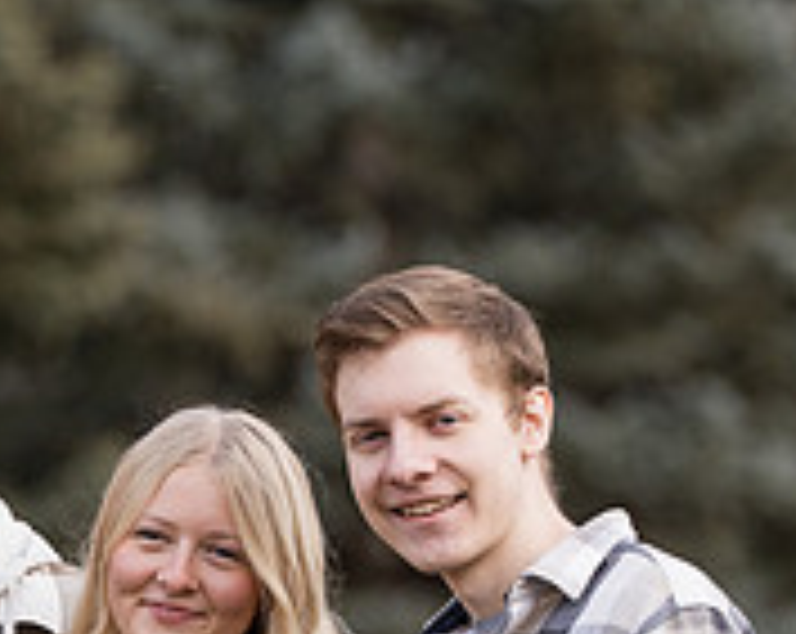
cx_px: 81
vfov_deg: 2.5
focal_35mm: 616
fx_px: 14488
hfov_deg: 3.1
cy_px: 866
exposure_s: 1/250
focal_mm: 200
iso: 200
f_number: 4
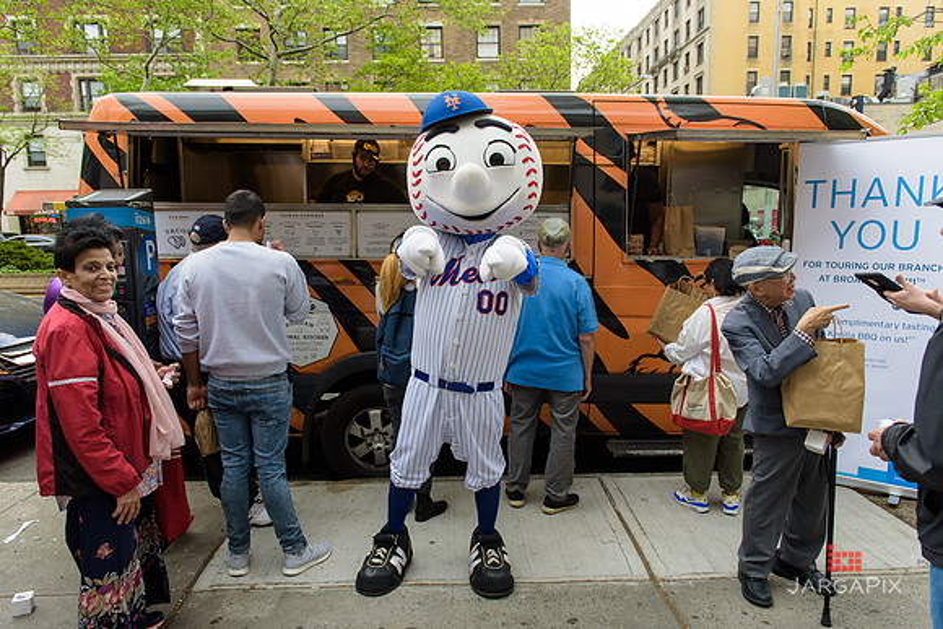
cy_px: 314
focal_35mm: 24
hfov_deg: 73.7
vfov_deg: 53.2
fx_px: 629
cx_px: 472
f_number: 4
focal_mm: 24
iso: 200
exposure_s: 1/250
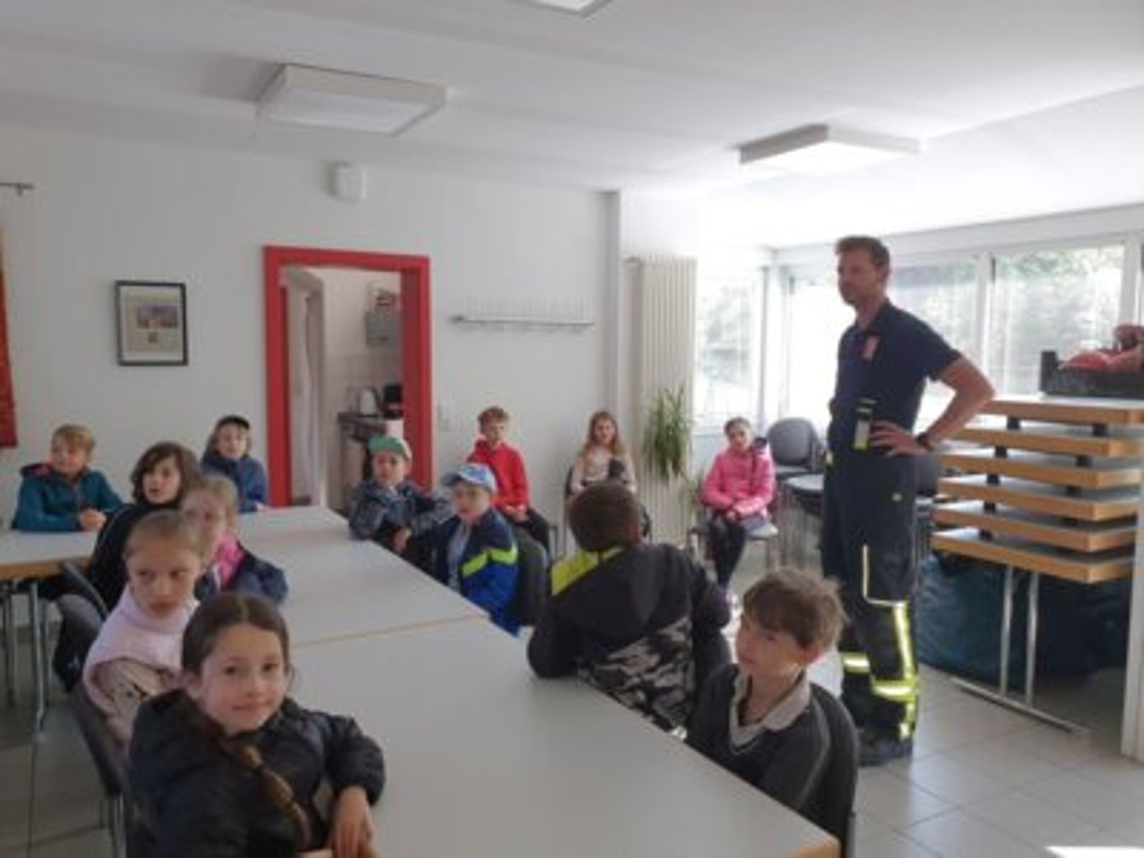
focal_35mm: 26
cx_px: 572
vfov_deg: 53.1
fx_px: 859
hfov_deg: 67.3
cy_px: 429
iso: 50
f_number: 2.4
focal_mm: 4.32
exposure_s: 1/123
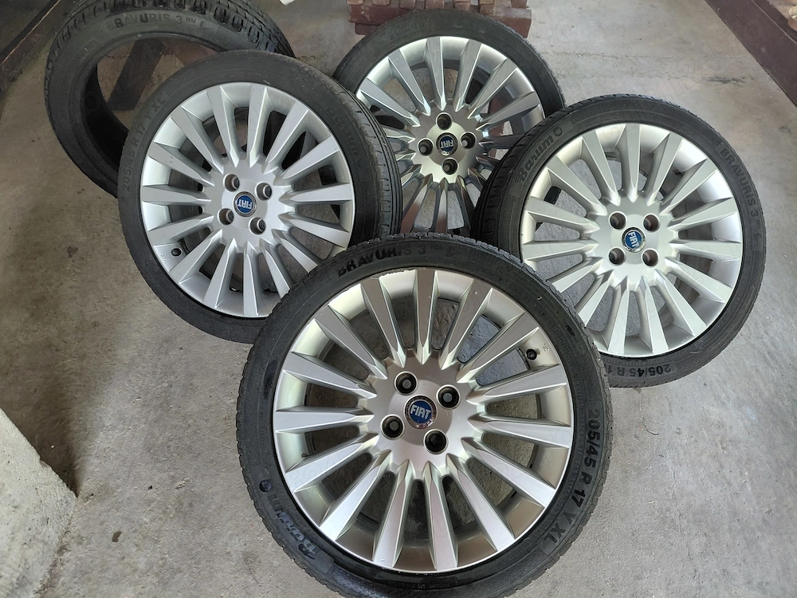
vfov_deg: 54.9
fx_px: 576
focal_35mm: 25
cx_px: 398
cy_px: 299
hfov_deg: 69.4
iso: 160
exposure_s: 1/60
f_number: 1.8
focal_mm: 4.69
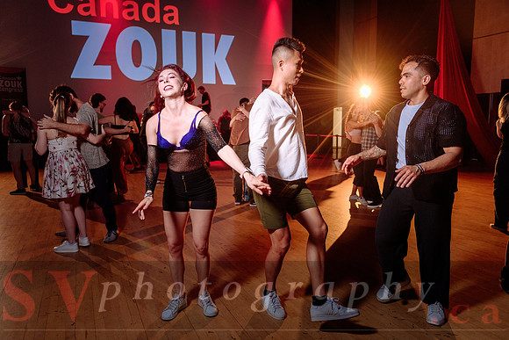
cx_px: 254
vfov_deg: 45.0
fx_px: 410
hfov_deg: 63.6
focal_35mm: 29
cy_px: 170
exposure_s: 1/60
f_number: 2.8
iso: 800
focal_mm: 29
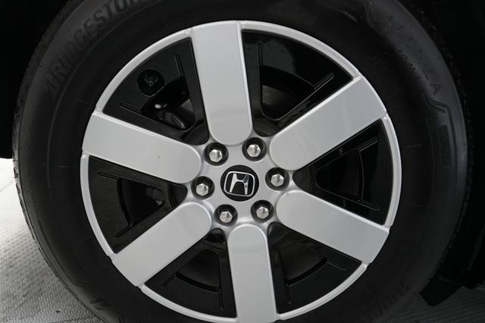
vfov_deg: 53.1
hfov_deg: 73.8
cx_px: 242
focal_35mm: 24
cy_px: 162
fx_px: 323
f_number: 2.8
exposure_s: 1/160
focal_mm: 24
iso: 3200
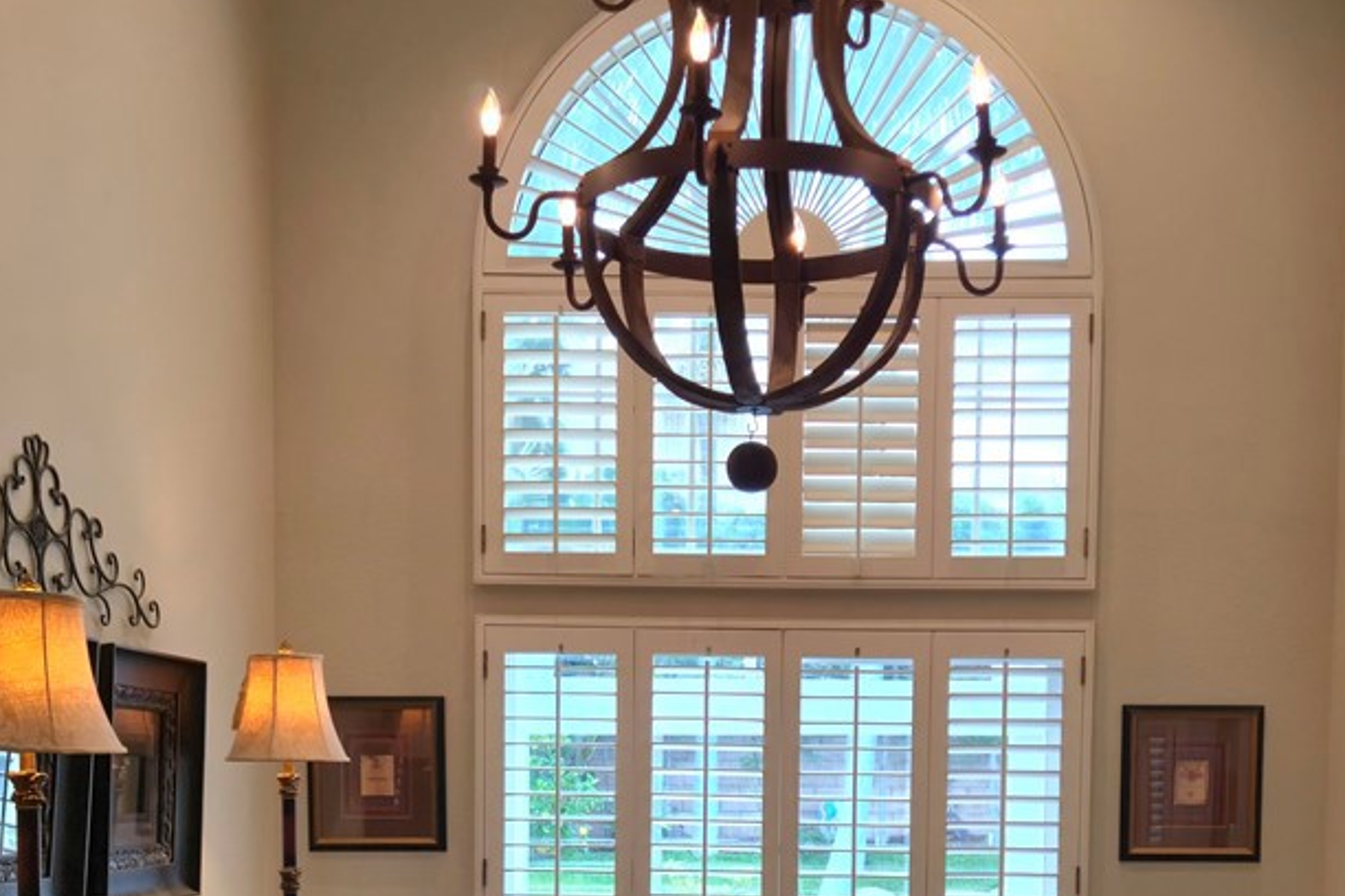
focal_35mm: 40
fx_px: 1494
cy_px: 824
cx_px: 767
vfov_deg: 31.7
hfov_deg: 48.3
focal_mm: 5.4
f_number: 1.8
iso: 32
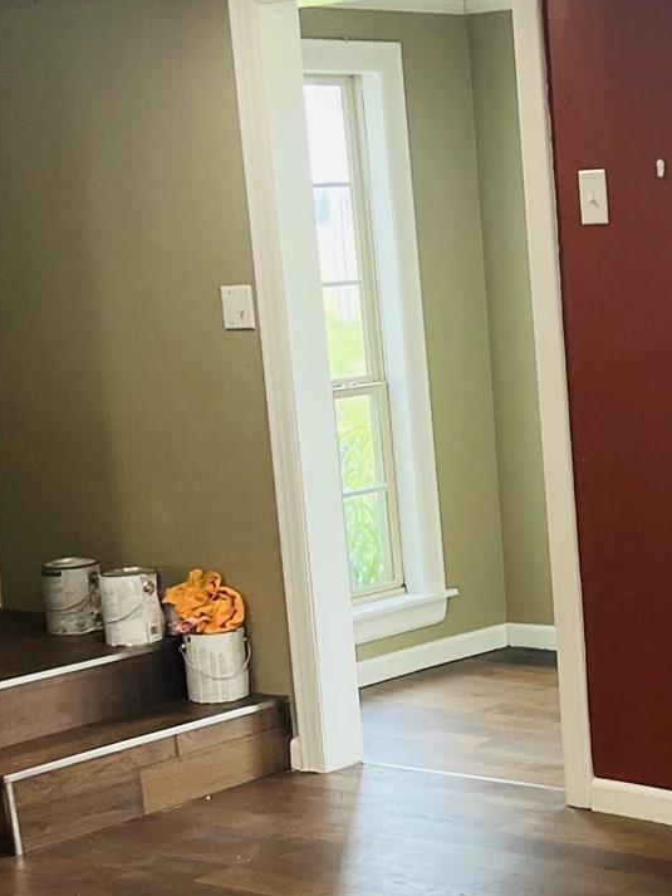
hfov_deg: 17.1
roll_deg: +4.4
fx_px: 2174
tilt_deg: -14.6
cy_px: 652
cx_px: 705
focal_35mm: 84
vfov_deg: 23.1
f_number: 1.6
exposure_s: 1/120
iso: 125
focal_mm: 5.1
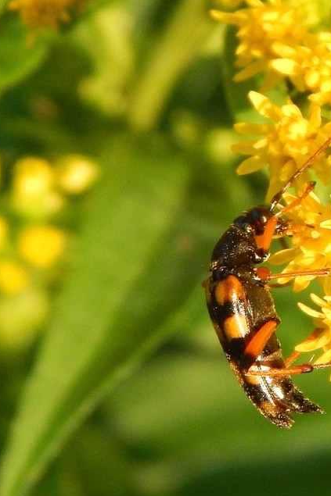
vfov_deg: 15.8
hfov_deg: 10.5
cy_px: 249
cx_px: 297
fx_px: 1794
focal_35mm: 130
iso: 280
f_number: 4.4
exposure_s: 1/250
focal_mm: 16.6
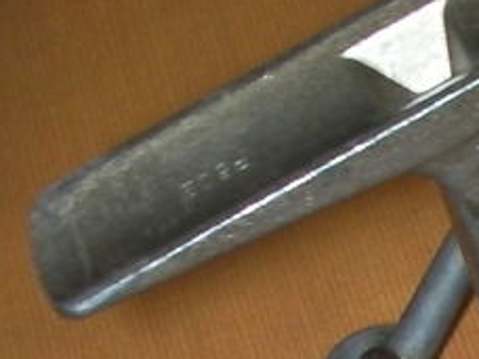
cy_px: 611
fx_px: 2311
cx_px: 813
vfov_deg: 8.6
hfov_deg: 11.2
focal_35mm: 167
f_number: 5.6
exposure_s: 1/30
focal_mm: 6.3
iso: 200
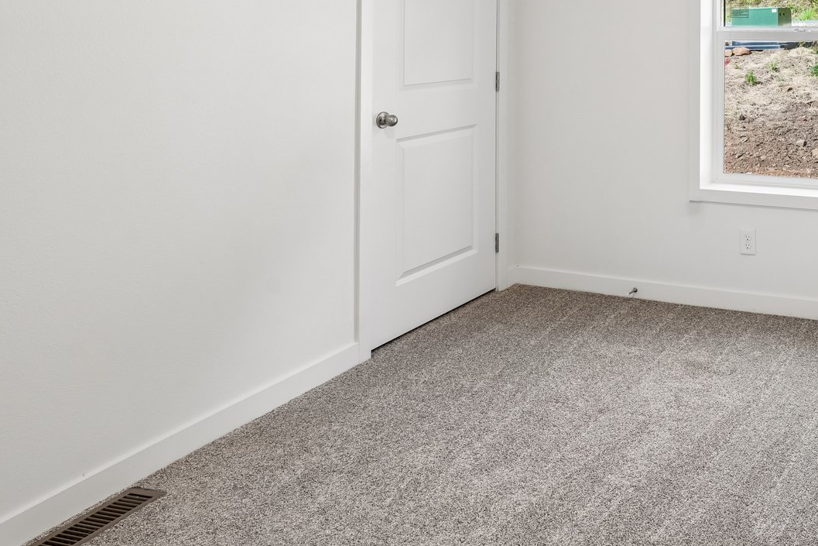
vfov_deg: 38.9
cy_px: 40
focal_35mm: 31
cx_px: 788
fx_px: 704
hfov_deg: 50.7
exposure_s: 1/40
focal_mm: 16
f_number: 8
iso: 400
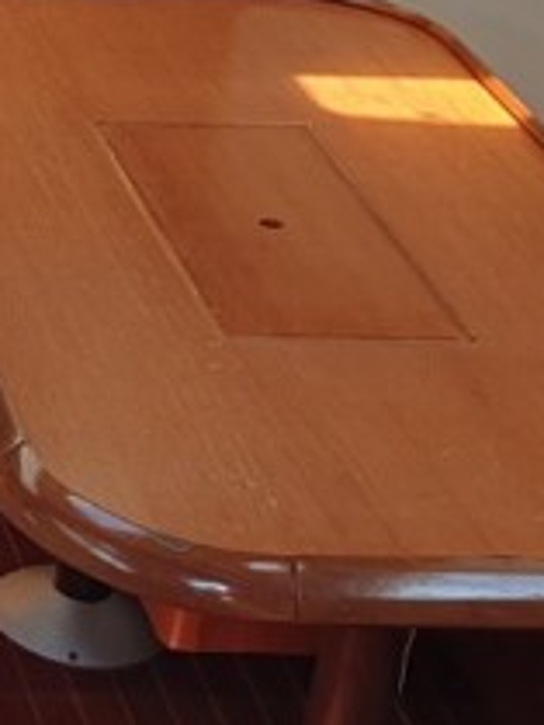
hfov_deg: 11.0
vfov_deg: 17.4
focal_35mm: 112
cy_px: 134
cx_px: -797
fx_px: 2344
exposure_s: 1/95
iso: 50
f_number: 2.4
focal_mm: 4.3
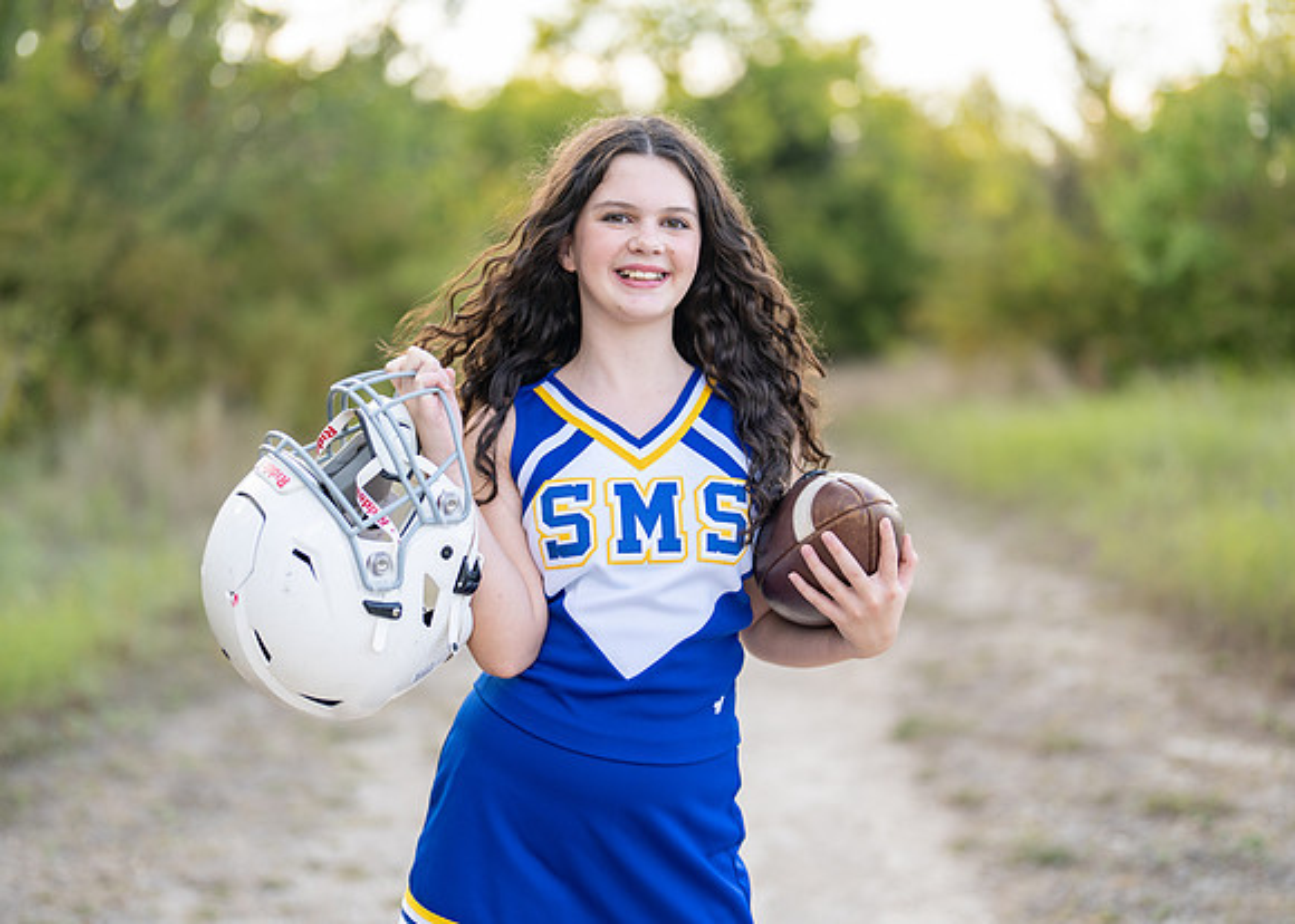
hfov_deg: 36.2
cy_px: 454
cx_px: 614
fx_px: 1981
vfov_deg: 26.3
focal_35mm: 54
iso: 100
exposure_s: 1/800
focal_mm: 50
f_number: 1.2
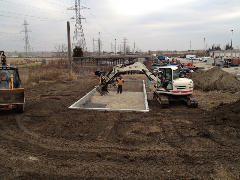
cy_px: 90
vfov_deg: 40.7
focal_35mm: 35
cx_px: 120
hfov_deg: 52.6
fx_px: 243
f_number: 2.4
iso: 64
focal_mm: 4.28
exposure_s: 1/308
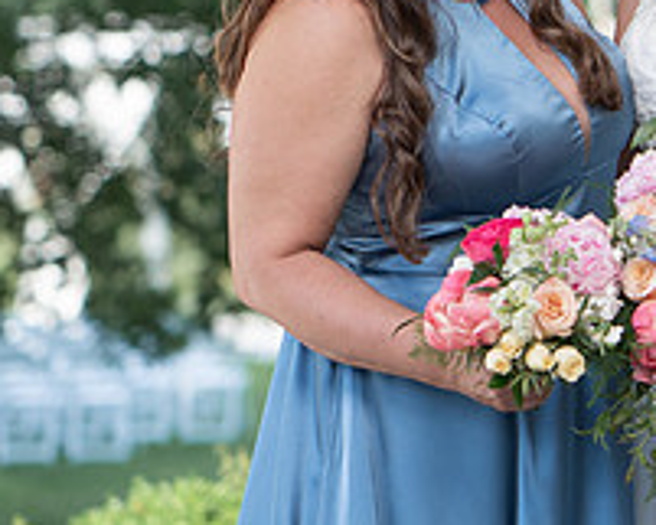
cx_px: 804
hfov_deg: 7.8
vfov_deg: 6.3
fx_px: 4740
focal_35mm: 244
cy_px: -24
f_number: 2.8
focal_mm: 85
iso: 64
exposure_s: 1/500
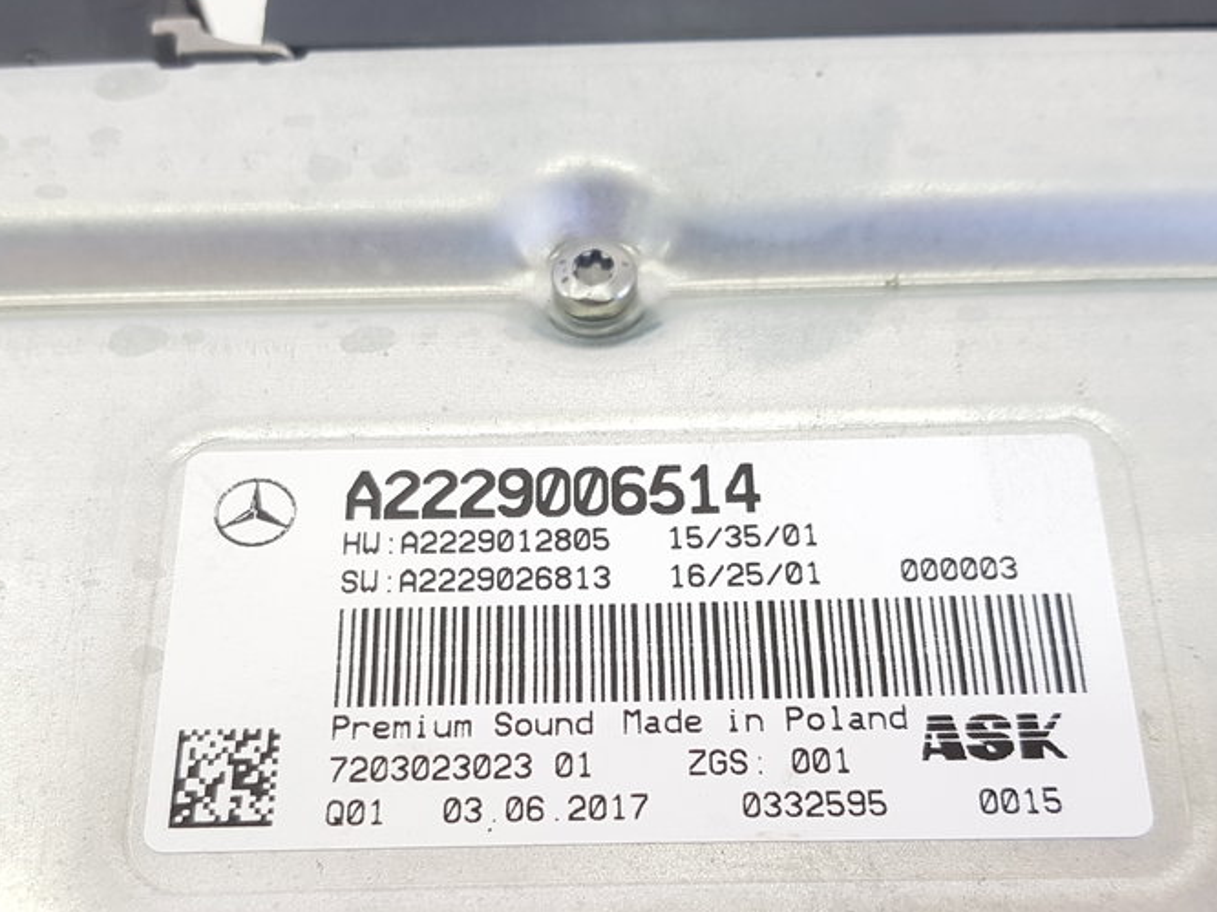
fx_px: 1406
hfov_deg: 46.8
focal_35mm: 40
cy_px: 636
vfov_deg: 35.4
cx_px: 623
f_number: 1.7
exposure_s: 1/100
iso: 80
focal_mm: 4.2
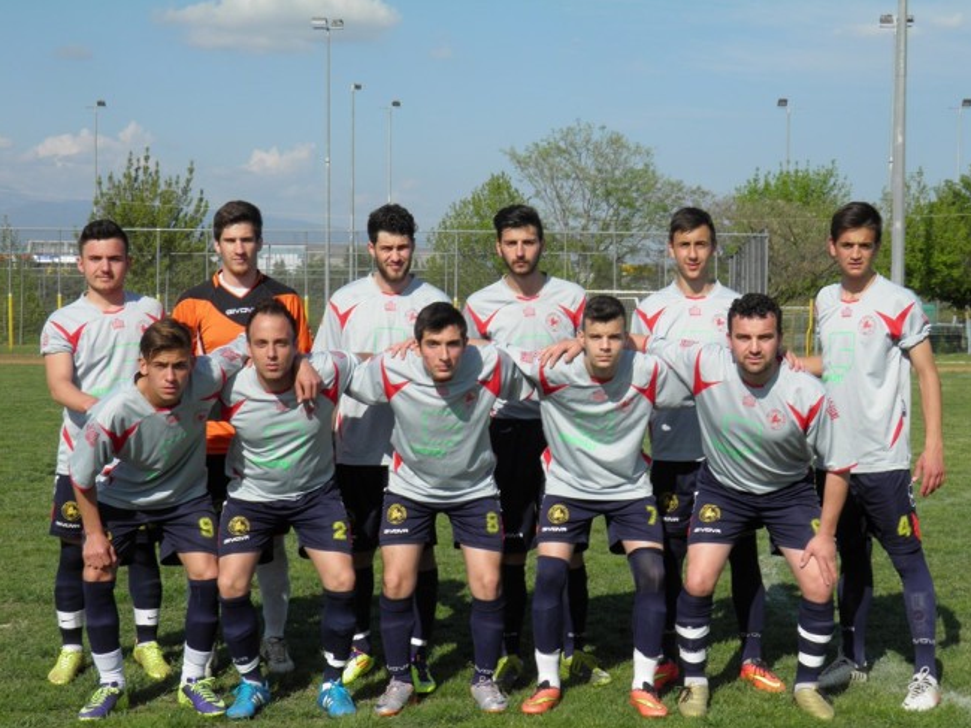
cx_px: 490
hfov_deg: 30.7
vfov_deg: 23.3
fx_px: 1767
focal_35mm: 63
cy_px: 368
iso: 50
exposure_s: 1/400
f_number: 6
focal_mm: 11.2
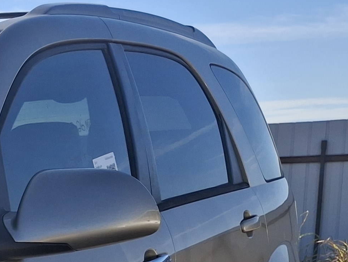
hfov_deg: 15.9
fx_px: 1056
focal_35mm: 105
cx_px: -282
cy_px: 443
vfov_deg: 13.0
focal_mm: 4.69
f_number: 1.8
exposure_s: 1/3690
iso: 32
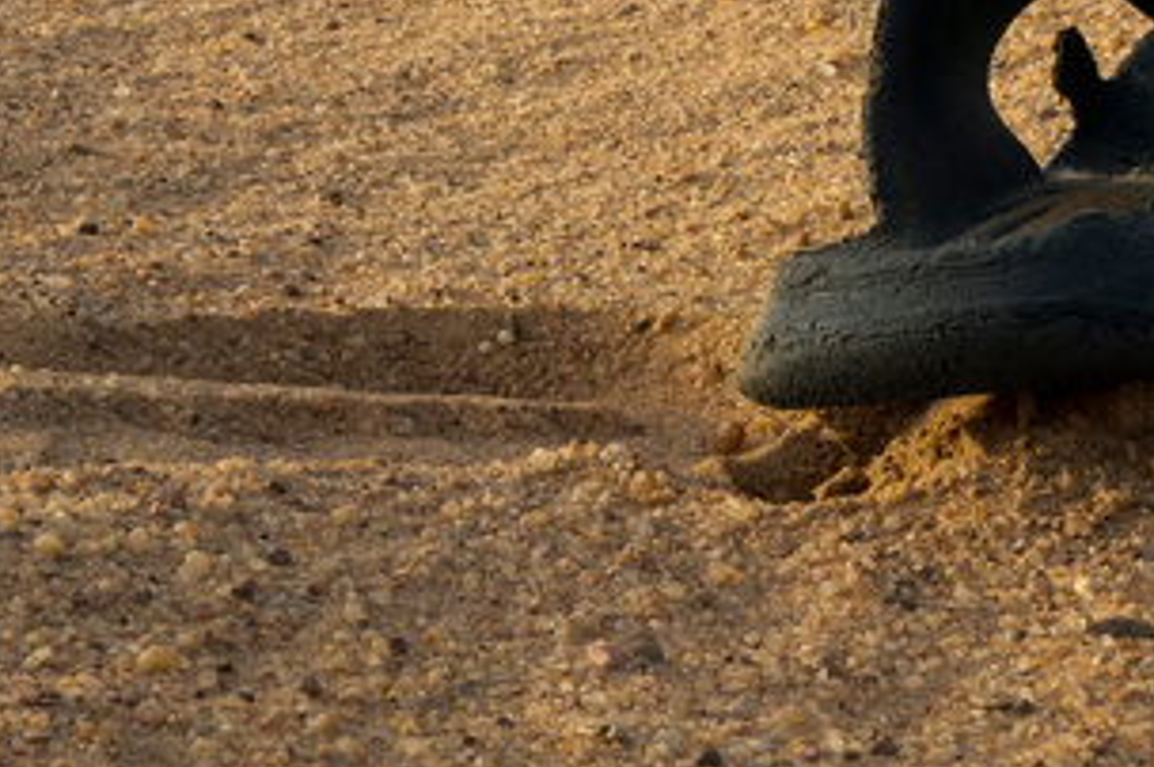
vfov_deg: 11.3
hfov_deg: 17.3
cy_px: -239
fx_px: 3778
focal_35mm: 118
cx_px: 805
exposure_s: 1/50
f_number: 22
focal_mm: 35
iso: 640
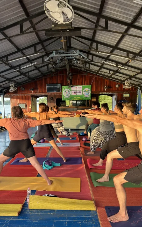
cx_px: 63
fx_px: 186
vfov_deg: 62.9
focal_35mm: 30
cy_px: 120
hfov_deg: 41.8
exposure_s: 1/122
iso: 80
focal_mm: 5.1
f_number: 1.6
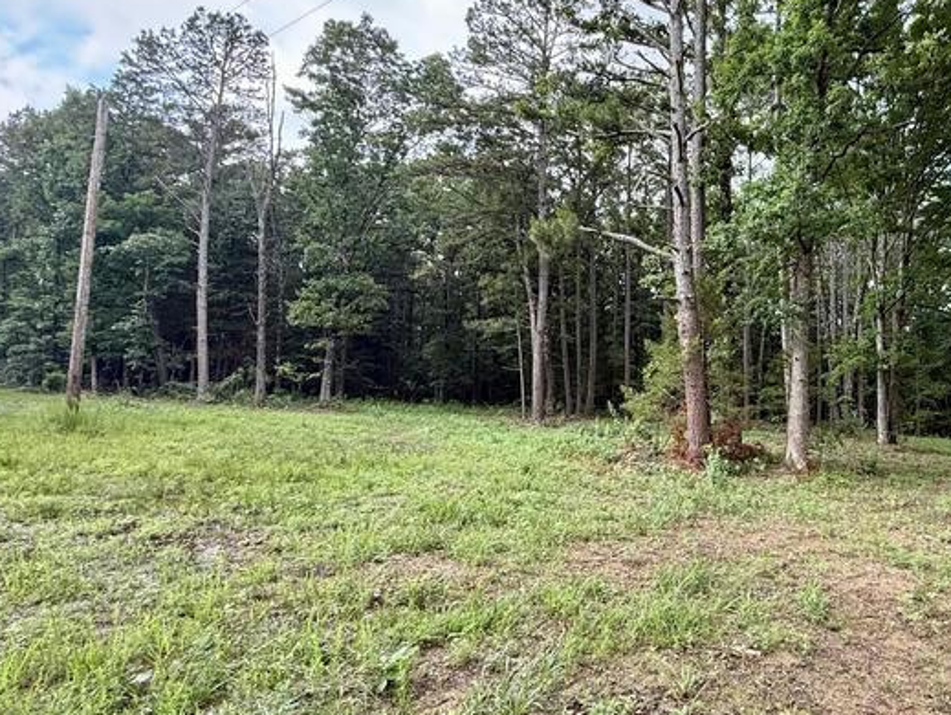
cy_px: 326
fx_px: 632
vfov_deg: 58.9
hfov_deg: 69.5
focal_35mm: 23
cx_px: 701
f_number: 2.2
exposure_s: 1/189
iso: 64
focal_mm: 2.22
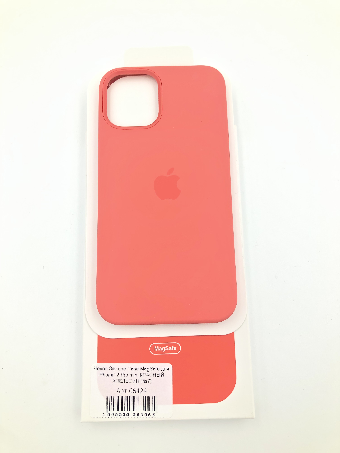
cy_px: 226
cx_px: 170
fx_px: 367
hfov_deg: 49.7
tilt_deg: -80.9
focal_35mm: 28
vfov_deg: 63.4
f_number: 1.8
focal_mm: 3.99
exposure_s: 1/343
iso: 20
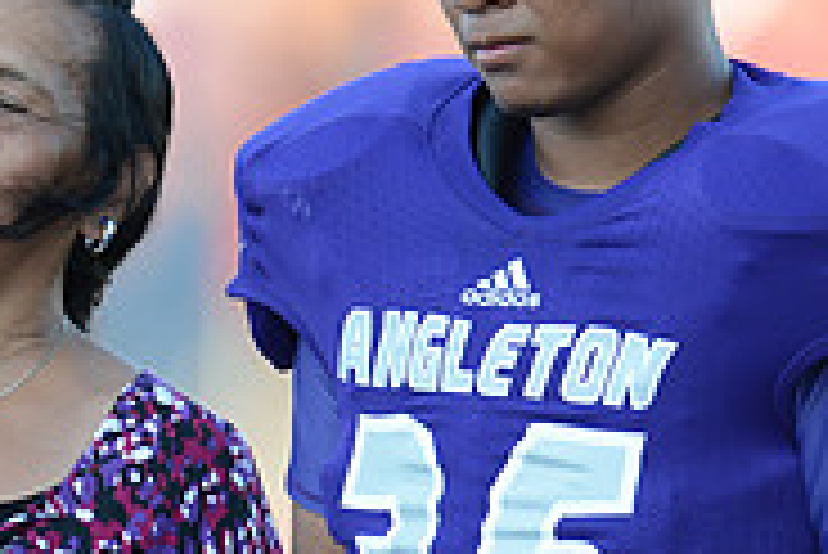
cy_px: 430
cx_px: 675
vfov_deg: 0.8
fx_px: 39889
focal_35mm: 1733
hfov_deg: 1.2
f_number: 4
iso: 800
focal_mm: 550
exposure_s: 1/1000
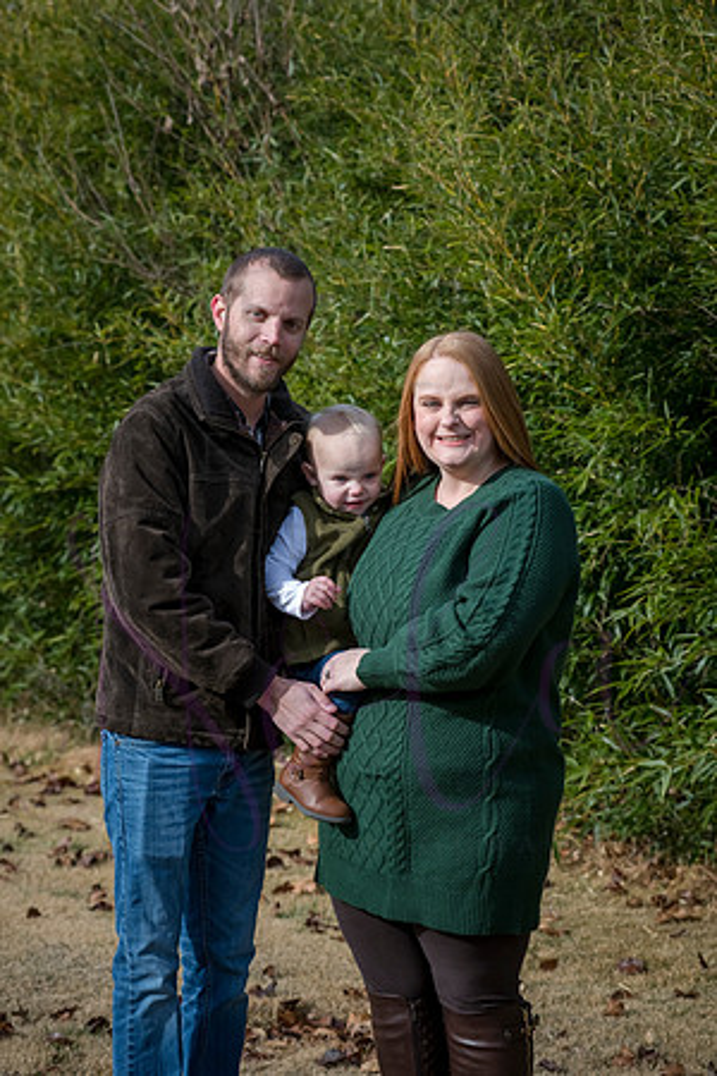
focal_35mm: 100
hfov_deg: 13.7
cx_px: 358
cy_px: 538
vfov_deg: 20.4
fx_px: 2987
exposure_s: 1/1000
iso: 400
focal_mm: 100
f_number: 8
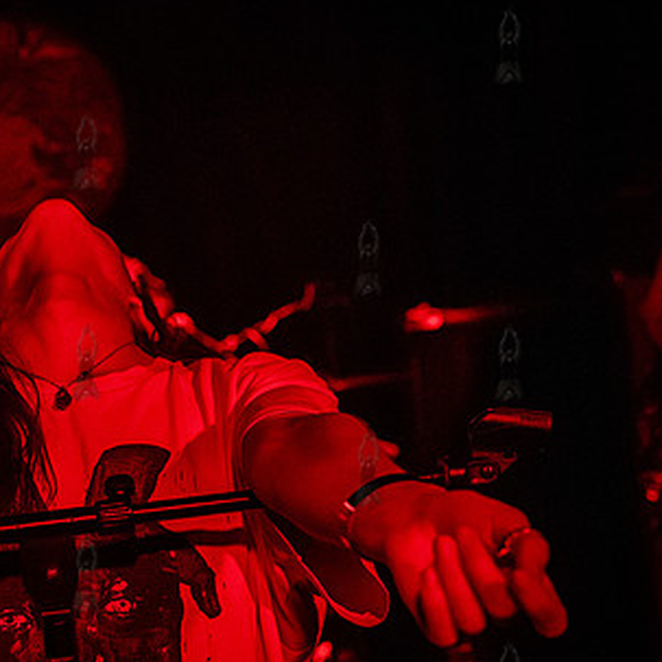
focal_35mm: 80
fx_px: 1731
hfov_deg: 21.6
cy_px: 348
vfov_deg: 21.6
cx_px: 220
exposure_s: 1/320
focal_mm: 39
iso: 16000
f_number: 3.2
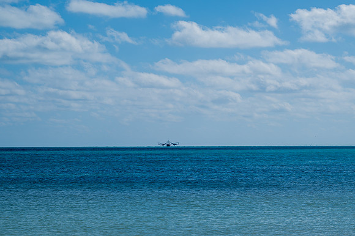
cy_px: 118
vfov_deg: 12.9
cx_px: 178
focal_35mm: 106
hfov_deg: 19.2
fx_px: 1048
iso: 125
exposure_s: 1/200
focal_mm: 70
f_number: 13
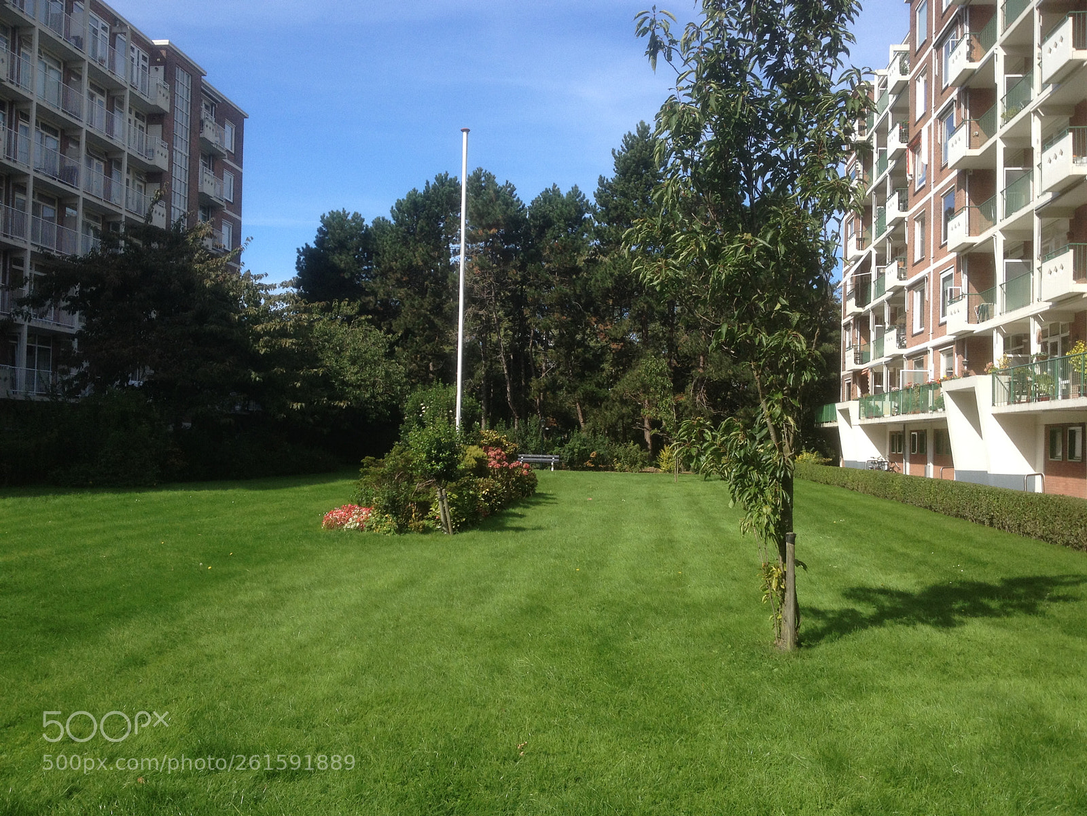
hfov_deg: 52.6
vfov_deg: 40.7
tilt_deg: +1.5
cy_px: 408
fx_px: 1099
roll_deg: -2.0
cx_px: 544
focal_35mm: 35
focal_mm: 4.28
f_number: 2.4
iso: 50
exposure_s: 1/1255
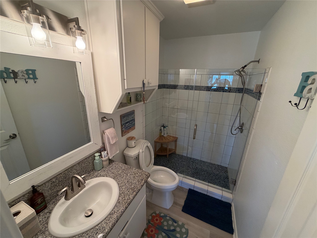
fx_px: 128
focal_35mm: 14
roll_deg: -1.3
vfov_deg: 85.7
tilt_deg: -18.3
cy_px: 119
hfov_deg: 102.1
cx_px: 158
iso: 200
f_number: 2.2
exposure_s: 1/120
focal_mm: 2.22
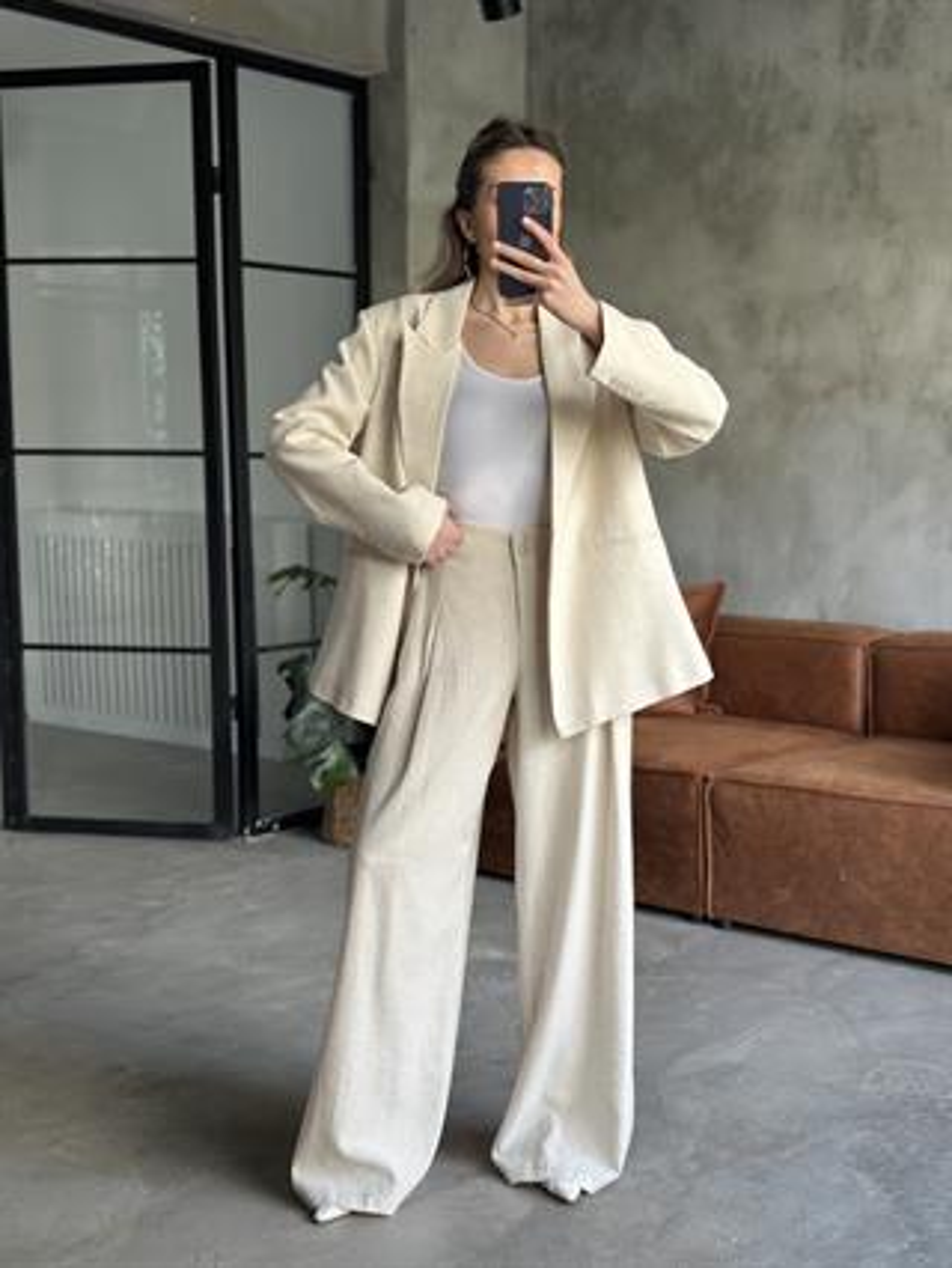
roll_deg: +0.1
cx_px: 476
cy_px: 634
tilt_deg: -20.0
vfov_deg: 39.6
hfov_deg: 30.3
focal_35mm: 48
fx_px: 1758
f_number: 1.78
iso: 125
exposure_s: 1/92
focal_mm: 6.86
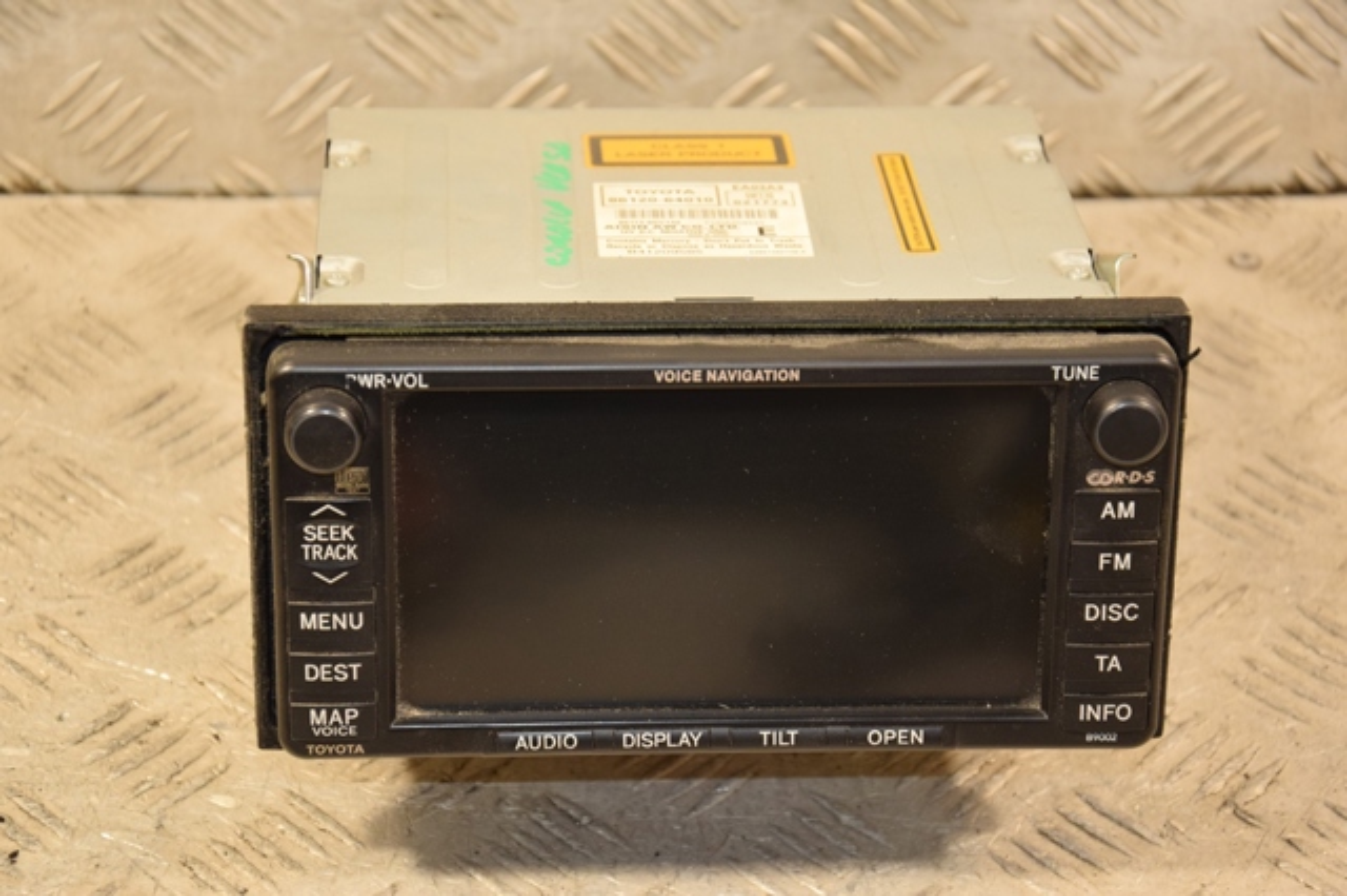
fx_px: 3927
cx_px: 674
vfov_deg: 13.0
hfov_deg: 19.5
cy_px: 448
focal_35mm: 105
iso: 800
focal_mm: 70
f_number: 5.3
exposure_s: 1/100
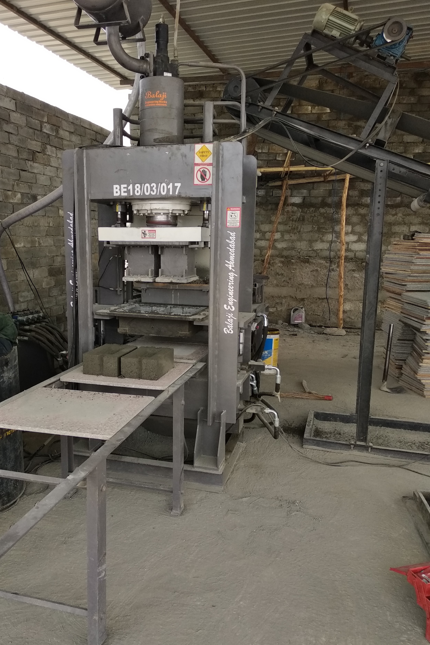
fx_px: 519
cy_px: 332
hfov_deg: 44.7
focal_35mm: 29
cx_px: 173
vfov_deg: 63.6
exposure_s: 1/267
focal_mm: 3.81
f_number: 2.2
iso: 200
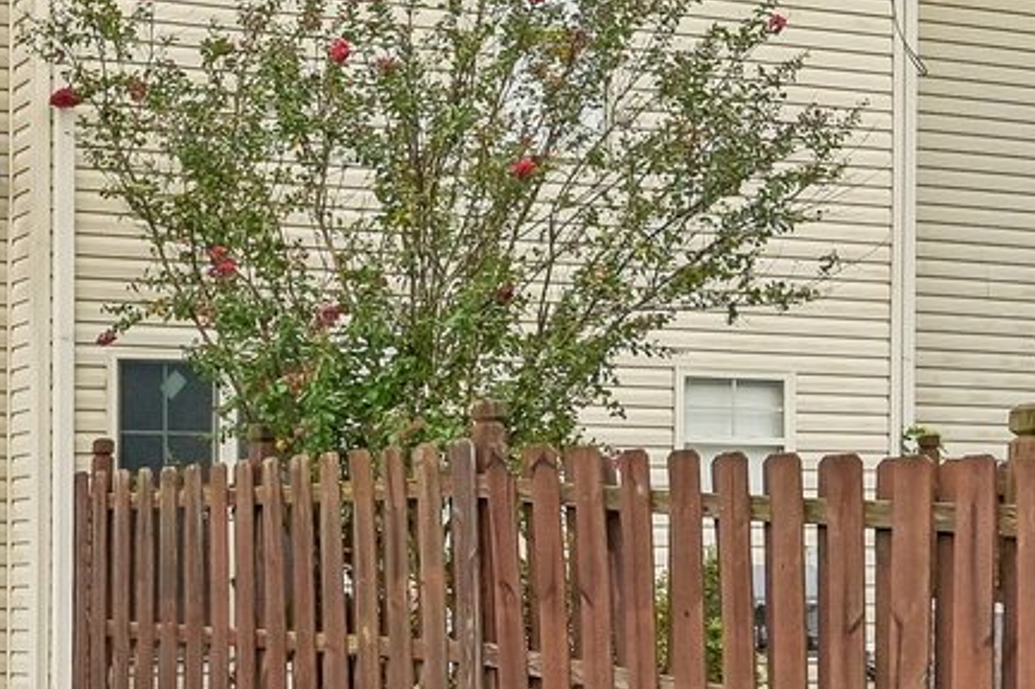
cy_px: 264
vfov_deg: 19.1
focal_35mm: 71
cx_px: -282
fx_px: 2040
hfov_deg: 25.0
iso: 400
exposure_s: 1/160
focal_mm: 15
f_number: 8
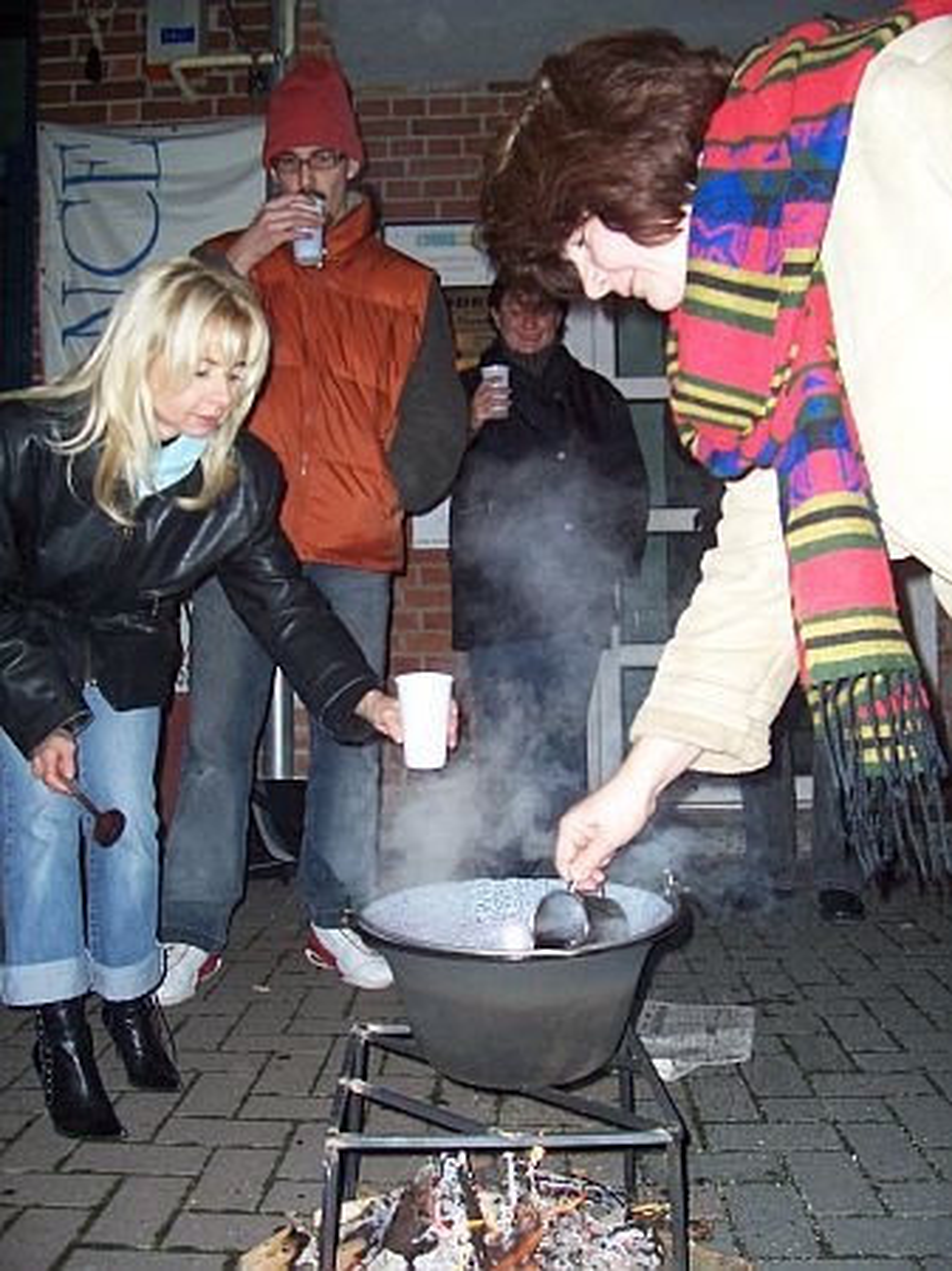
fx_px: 1248
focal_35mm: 34
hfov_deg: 41.8
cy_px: 636
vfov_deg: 54.0
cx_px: 476
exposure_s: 1/60
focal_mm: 5.6
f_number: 2.7
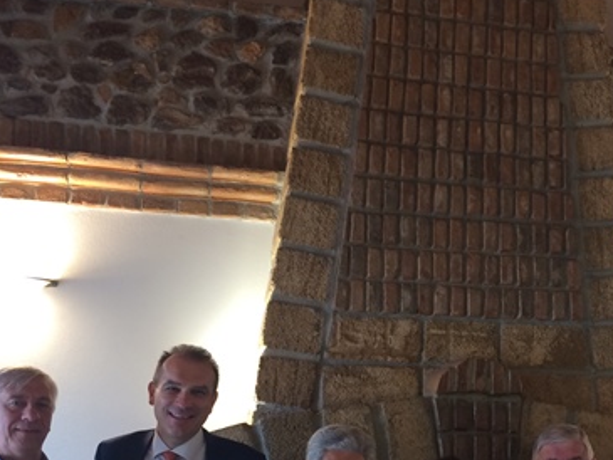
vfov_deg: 27.0
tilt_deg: +5.1
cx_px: 439
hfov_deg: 35.6
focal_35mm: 53
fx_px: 939
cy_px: 369
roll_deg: -1.7
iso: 100
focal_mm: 4.15
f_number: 2.2
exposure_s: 1/33
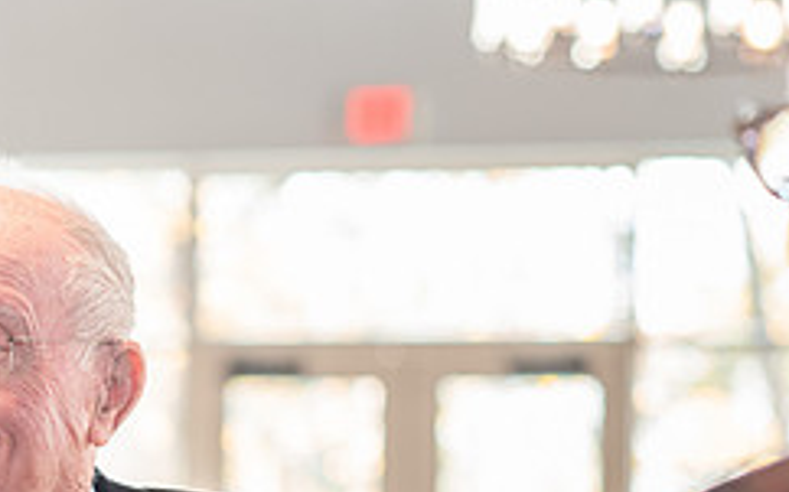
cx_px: -62
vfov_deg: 6.2
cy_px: 611
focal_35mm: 210
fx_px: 4513
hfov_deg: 9.9
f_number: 3.5
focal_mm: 85
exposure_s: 1/200
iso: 800
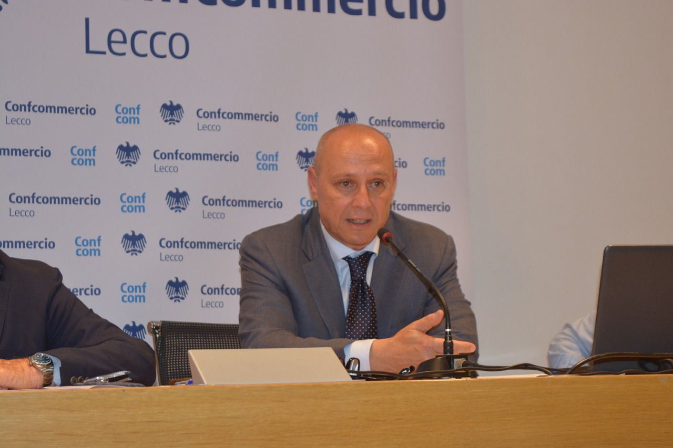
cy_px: 224
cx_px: 336
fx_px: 1542
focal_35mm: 82
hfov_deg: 24.6
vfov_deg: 16.5
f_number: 5.6
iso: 1400
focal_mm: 55
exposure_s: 1/60
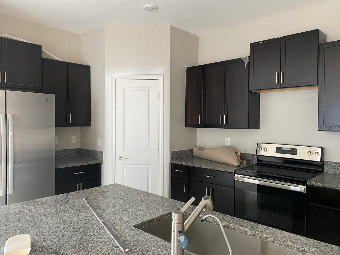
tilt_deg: -1.3
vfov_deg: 53.1
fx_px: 255
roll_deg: -0.1
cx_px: 170
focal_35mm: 26
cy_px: 128
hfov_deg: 67.3
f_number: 1.8
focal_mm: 4.25
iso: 400
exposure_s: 1/60
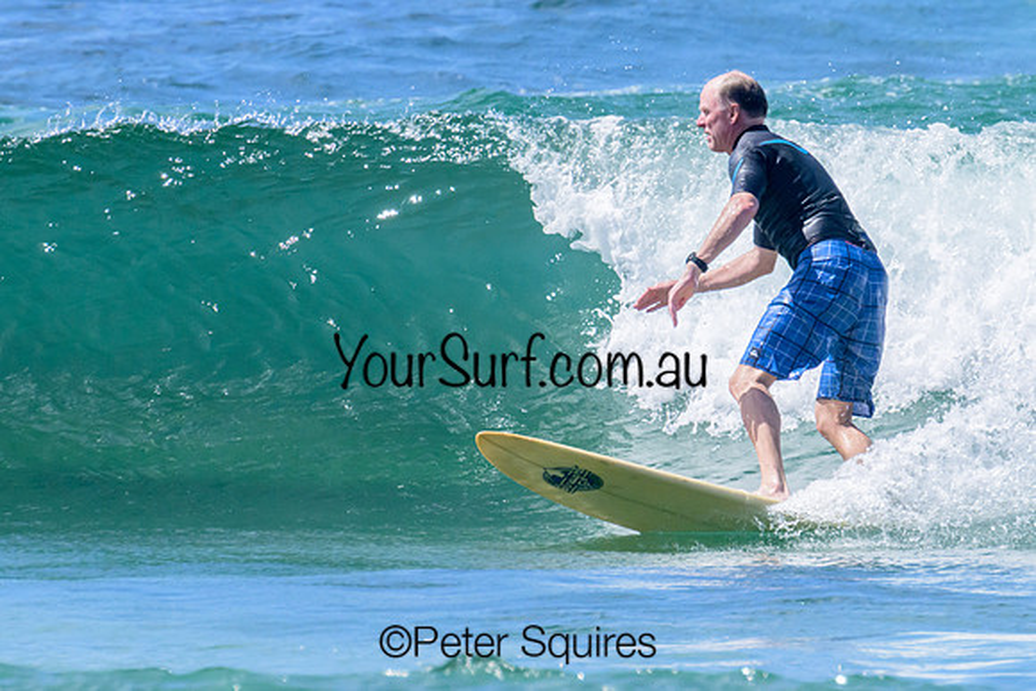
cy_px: 269
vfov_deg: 1.3
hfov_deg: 1.9
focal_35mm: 1087
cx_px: 560
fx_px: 31282
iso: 2200
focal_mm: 800
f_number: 16
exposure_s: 1/2000
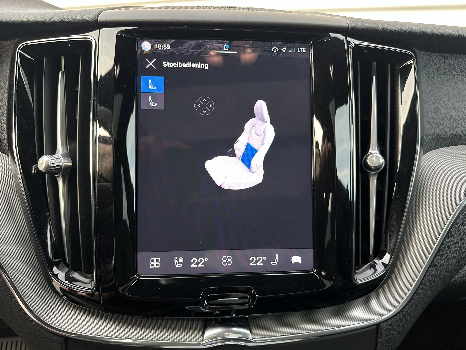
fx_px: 323
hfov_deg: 71.6
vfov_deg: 56.8
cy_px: 175
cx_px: 233
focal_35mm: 24
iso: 250
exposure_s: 1/118
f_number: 1.78
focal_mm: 6.86
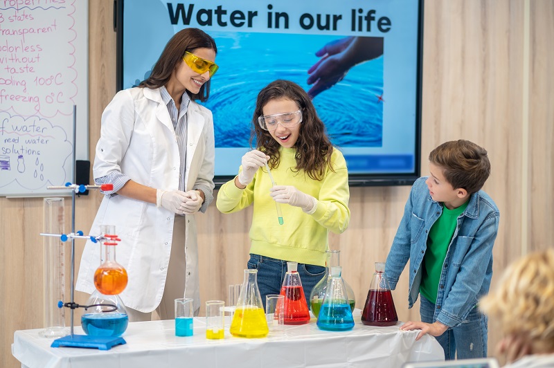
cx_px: 277
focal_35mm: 85
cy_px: 184
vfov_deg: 16.0
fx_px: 1307
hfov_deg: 23.9
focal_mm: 85
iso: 250
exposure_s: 1/200
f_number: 2.2
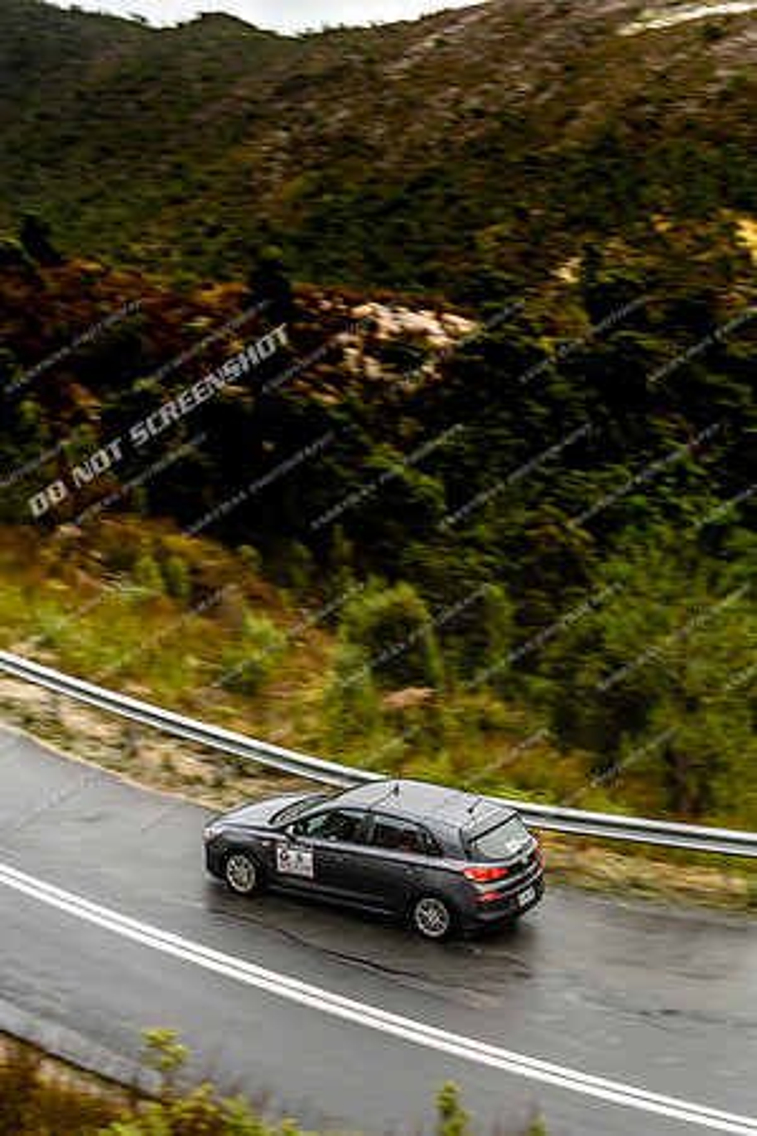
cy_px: 568
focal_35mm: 66
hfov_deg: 20.6
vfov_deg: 30.5
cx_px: 378
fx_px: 2082
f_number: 4
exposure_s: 1/100
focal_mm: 44
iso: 200
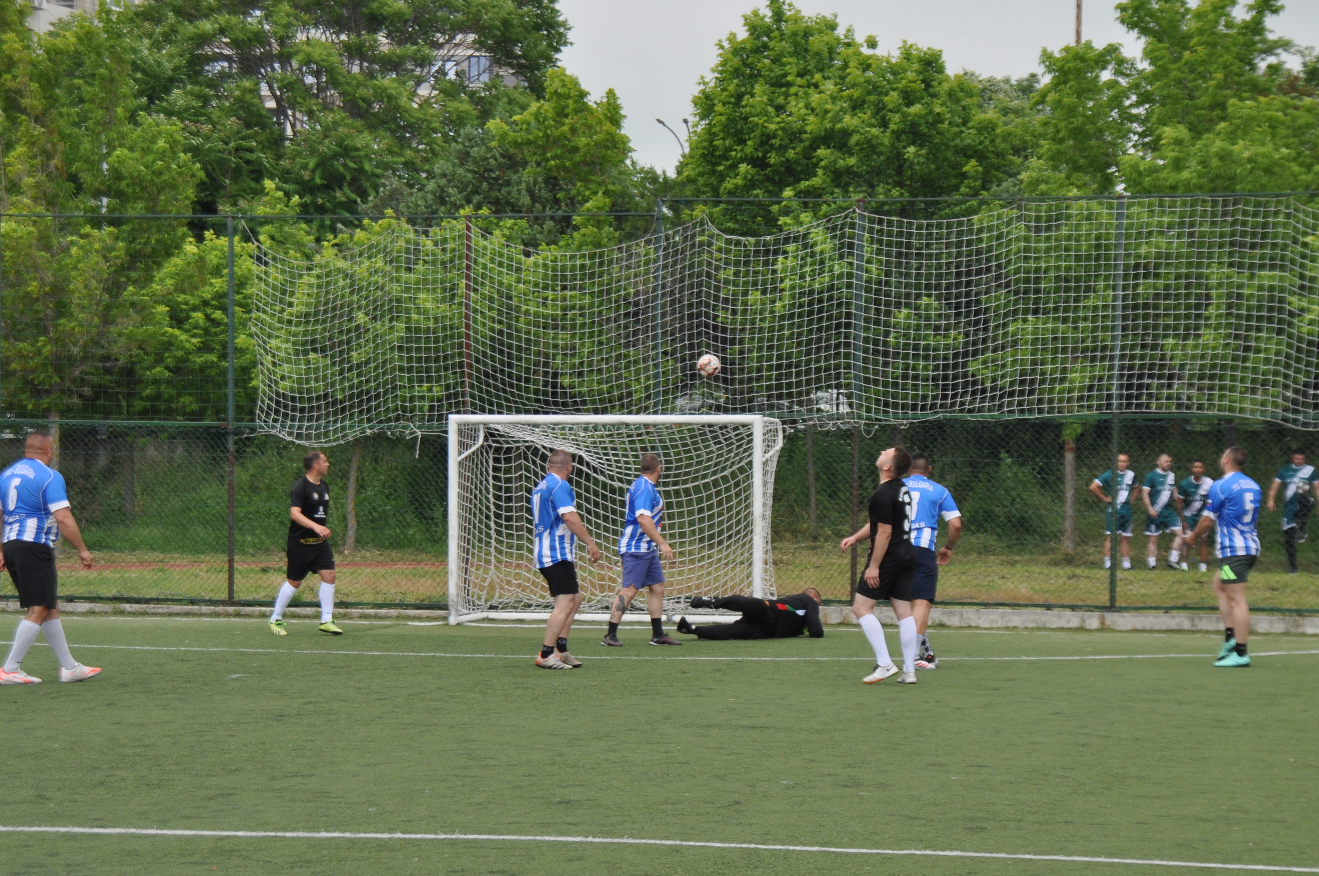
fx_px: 4208
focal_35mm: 115
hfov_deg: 17.8
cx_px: 635
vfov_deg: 11.9
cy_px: 499
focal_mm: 62
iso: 280
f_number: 5.6
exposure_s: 1/500
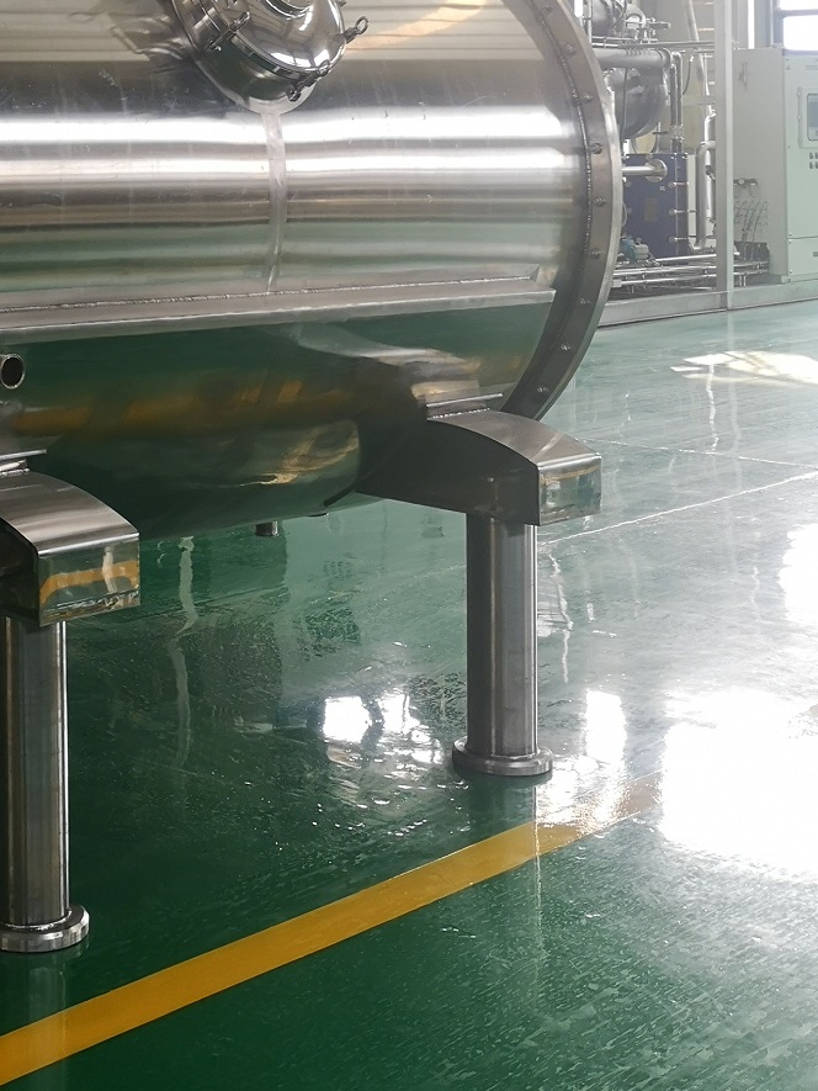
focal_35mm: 61
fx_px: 1921
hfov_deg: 22.6
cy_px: 126
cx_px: -101
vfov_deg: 30.4
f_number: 1.8
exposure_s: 1/100
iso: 100
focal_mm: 5.58
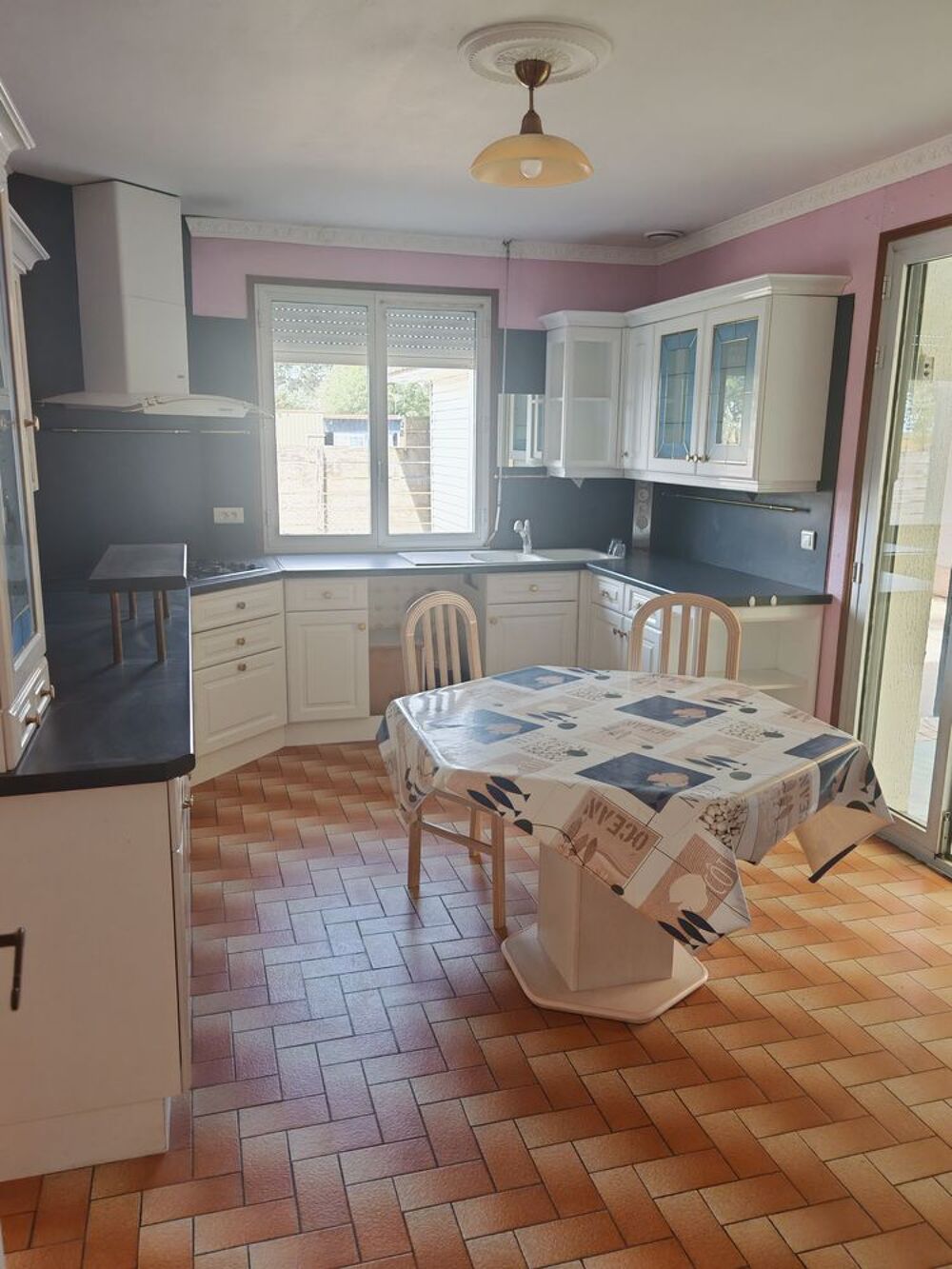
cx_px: 476
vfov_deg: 65.3
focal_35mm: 27
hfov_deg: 51.4
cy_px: 634
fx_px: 990
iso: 50
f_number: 1.9
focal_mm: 6.67
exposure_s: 1/100
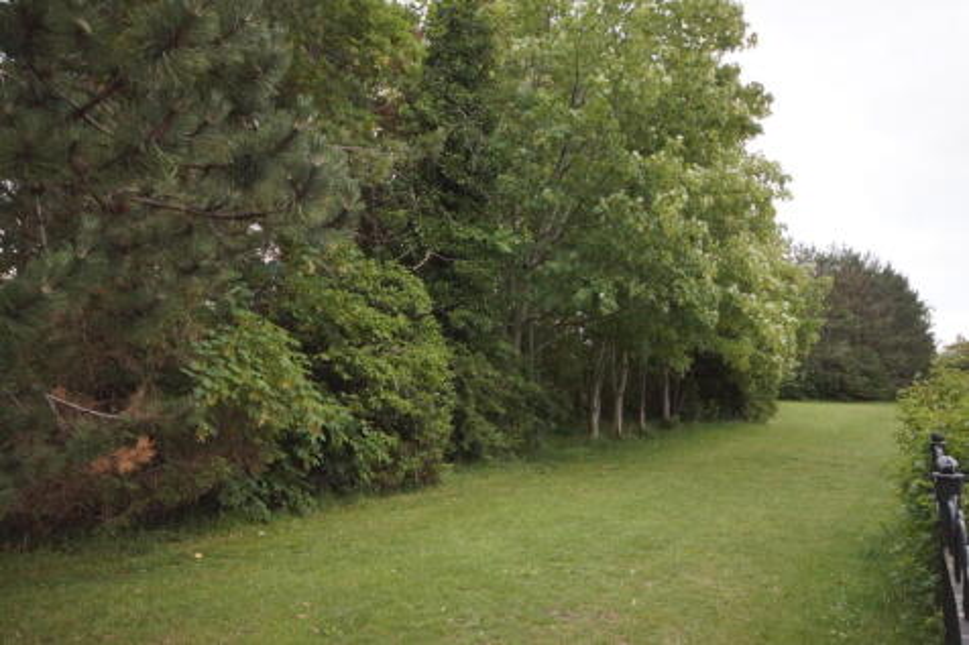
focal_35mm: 30
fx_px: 807
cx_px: 484
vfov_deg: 43.6
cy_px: 322
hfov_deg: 61.9
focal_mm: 20
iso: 2500
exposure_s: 1/160
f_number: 5.6
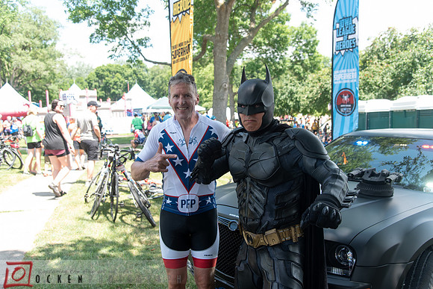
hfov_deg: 55.8
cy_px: 144
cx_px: 216
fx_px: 409
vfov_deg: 38.9
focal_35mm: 34
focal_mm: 34
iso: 200
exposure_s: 1/160
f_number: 4.5
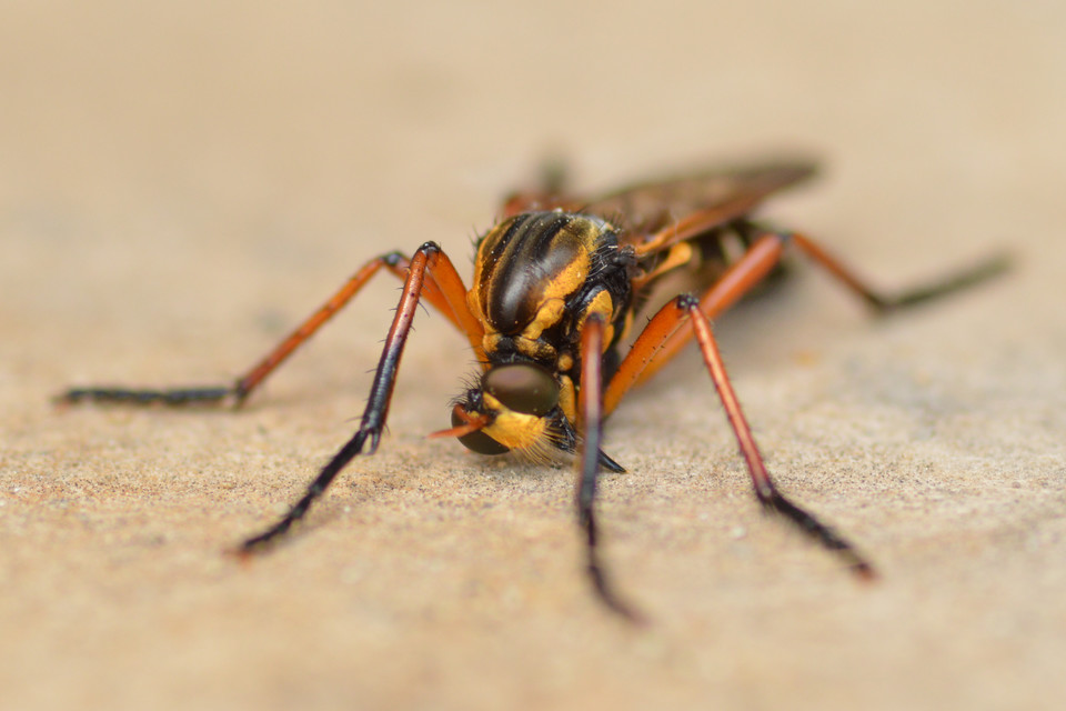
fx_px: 4441
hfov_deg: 13.7
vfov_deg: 9.1
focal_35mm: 150
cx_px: 533
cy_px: 356
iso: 400
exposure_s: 1/250
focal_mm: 100
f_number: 8
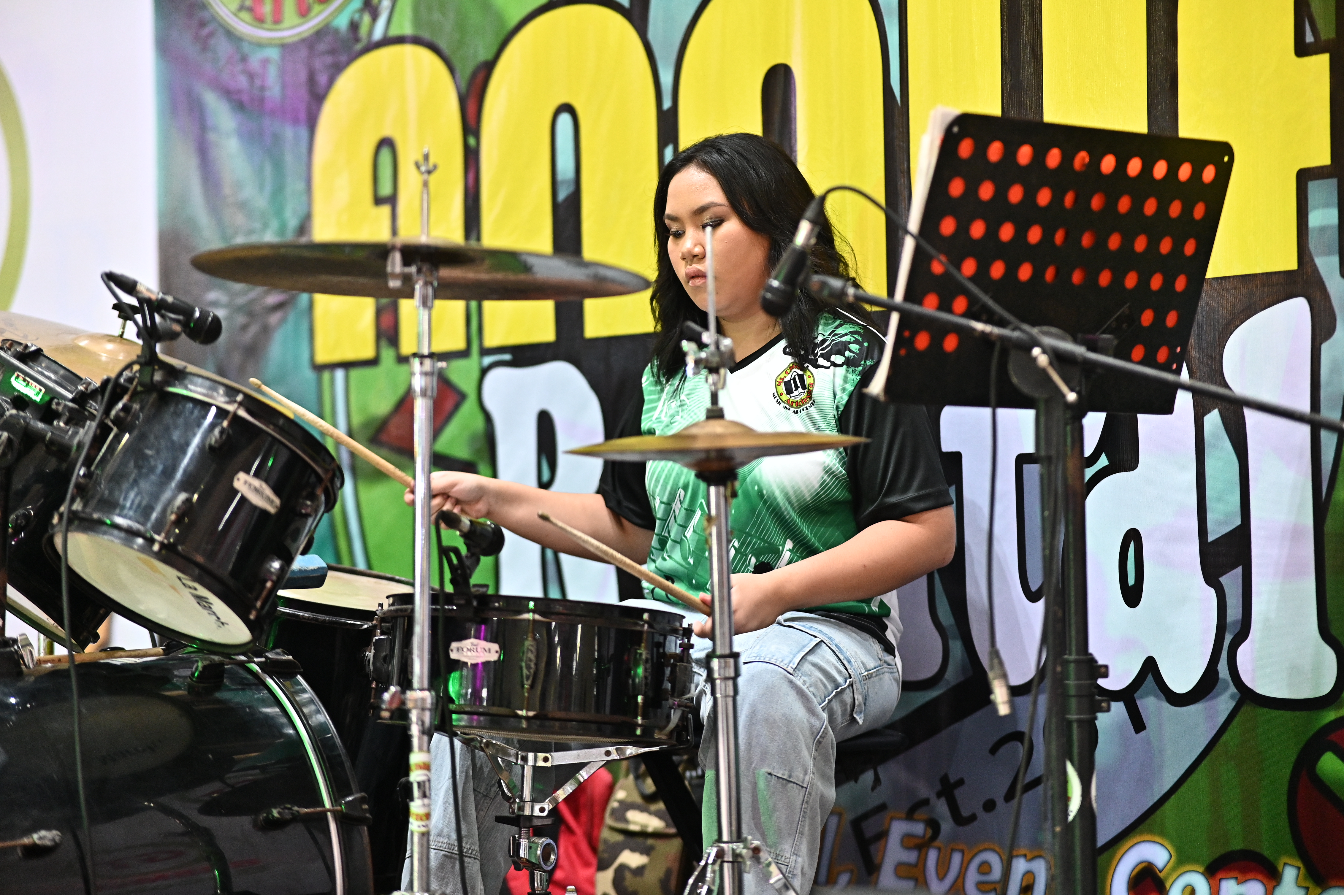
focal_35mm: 85
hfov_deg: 23.9
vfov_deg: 16.1
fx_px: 3172
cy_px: 448
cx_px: 672
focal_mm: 85
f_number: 1.8
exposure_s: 1/500
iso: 1600
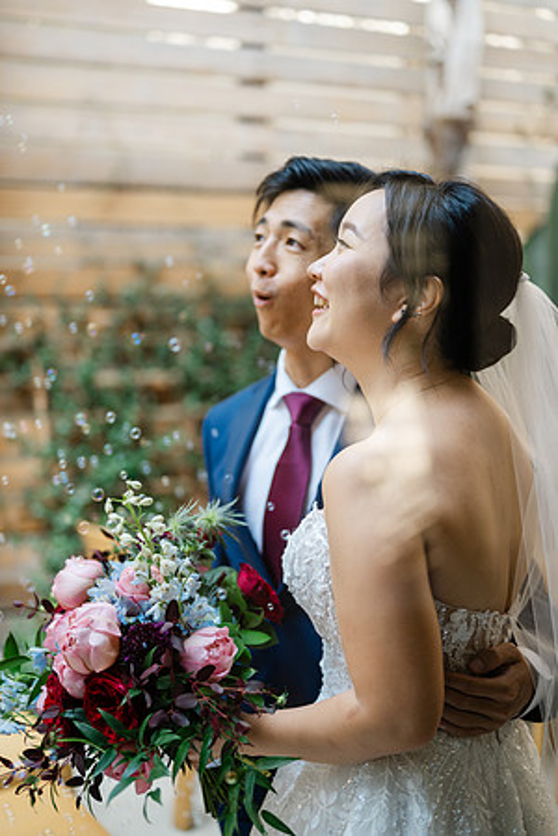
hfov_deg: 27.0
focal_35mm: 50
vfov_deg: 39.6
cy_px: 418
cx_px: 279
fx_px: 1162
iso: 80
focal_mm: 50
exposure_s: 1/125
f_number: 1.8
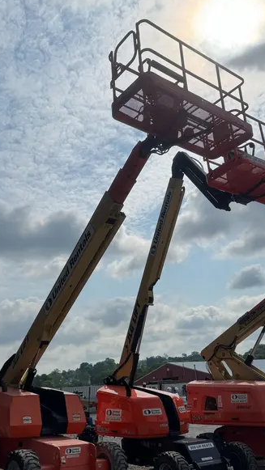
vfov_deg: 59.2
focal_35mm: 33
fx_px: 412
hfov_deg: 35.2
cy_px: 274
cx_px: 81
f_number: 1.78
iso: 64
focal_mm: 6.76
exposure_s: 1/20000
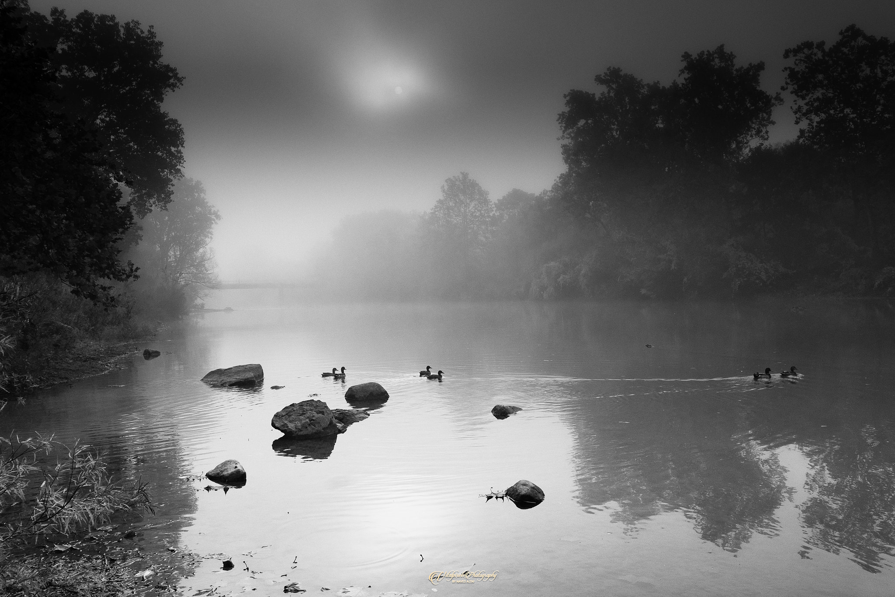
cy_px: 298
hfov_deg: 61.9
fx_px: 746
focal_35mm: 30
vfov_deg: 43.6
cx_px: 448
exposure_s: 1/500
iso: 250
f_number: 7.1
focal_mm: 20
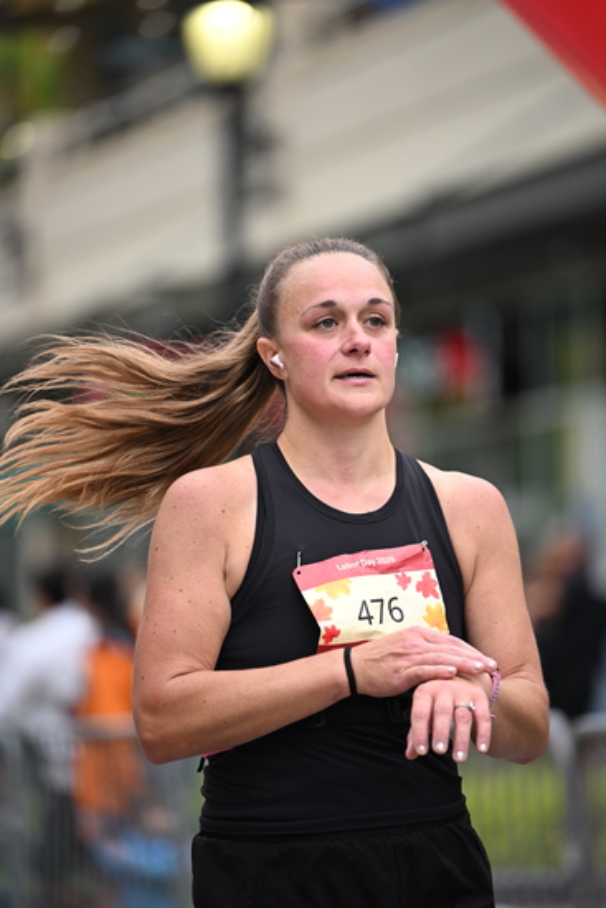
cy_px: 454
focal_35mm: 200
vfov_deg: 10.3
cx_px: 303
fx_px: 5046
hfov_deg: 6.9
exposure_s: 1/2000
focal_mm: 200
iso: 640
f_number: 2.8
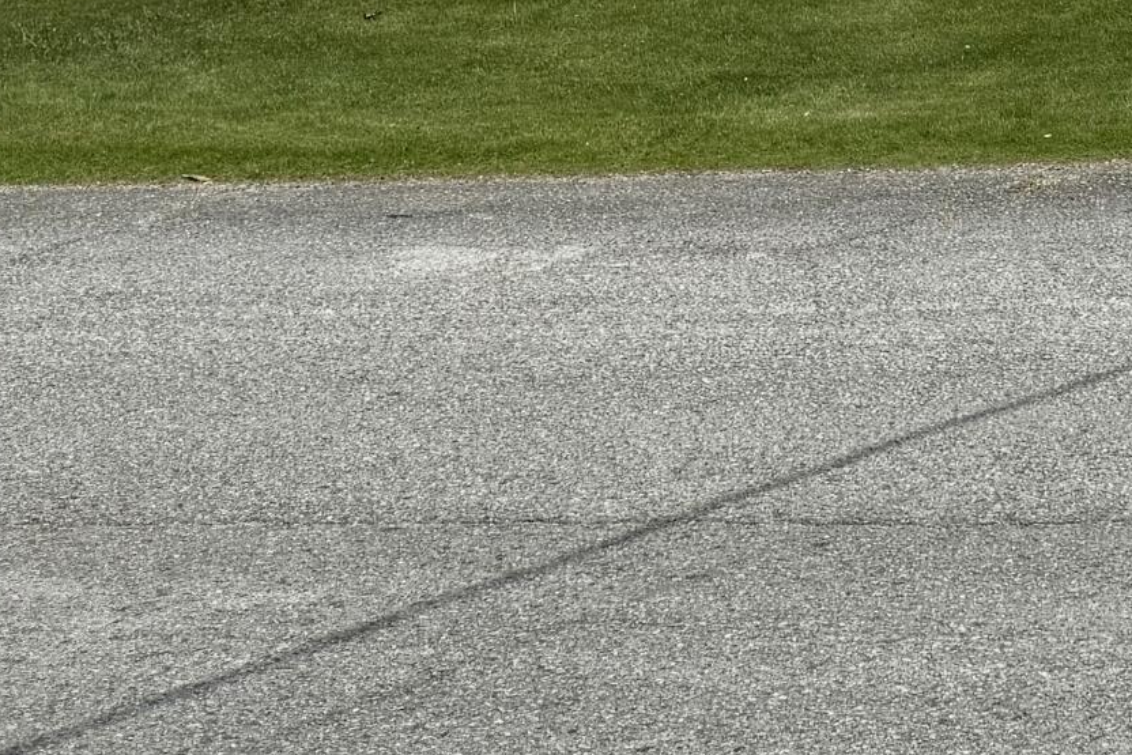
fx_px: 2830
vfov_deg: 13.8
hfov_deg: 20.0
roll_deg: -0.2
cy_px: -537
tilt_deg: +4.1
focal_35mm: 90
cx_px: 1611
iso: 80
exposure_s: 1/8130
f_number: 1.78
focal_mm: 6.76
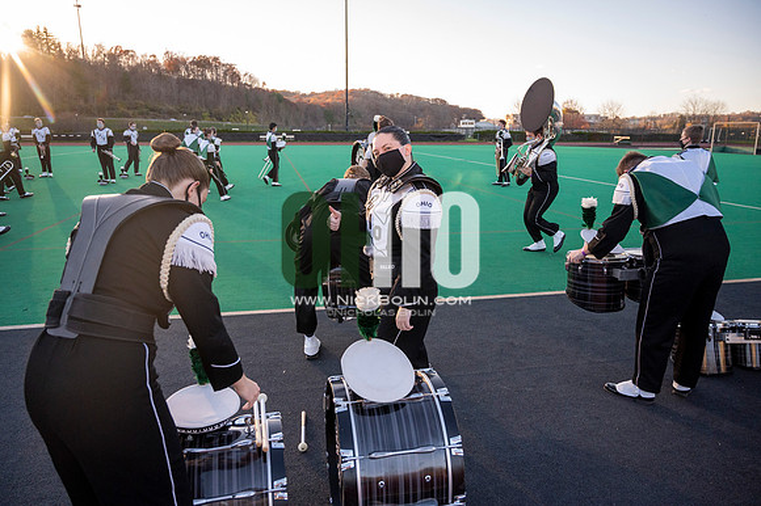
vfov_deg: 53.1
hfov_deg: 73.8
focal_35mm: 24
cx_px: 380
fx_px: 507
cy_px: 253
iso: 2000
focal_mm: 24
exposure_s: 1/3200
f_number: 4
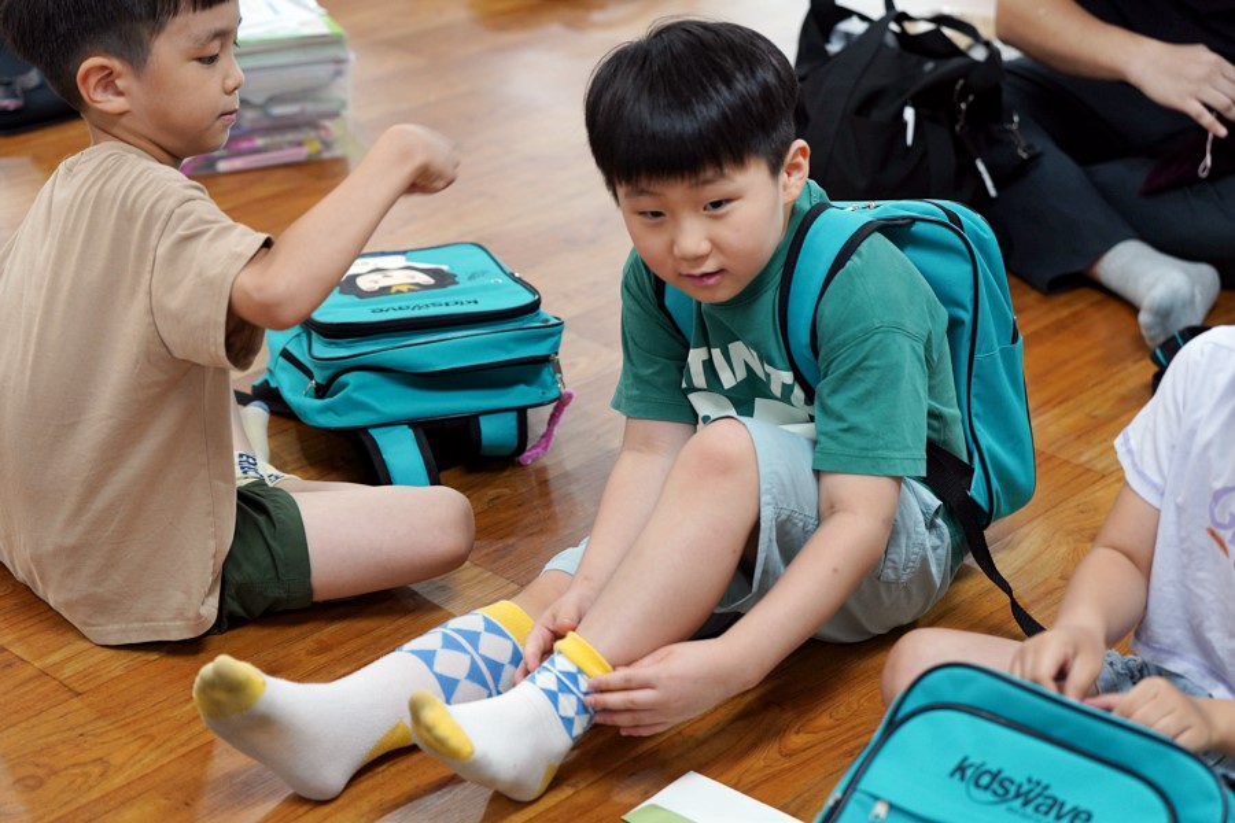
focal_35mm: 70
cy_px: 412
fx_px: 2401
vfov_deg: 19.5
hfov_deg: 28.8
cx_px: 618
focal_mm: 70
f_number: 3.5
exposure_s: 1/160
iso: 1600
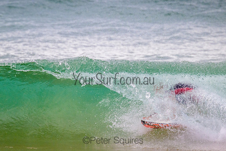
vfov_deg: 1.3
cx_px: 113
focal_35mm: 1082
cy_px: 49
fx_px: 6791
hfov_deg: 1.9
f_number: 11
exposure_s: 1/2000
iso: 1600
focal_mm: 800
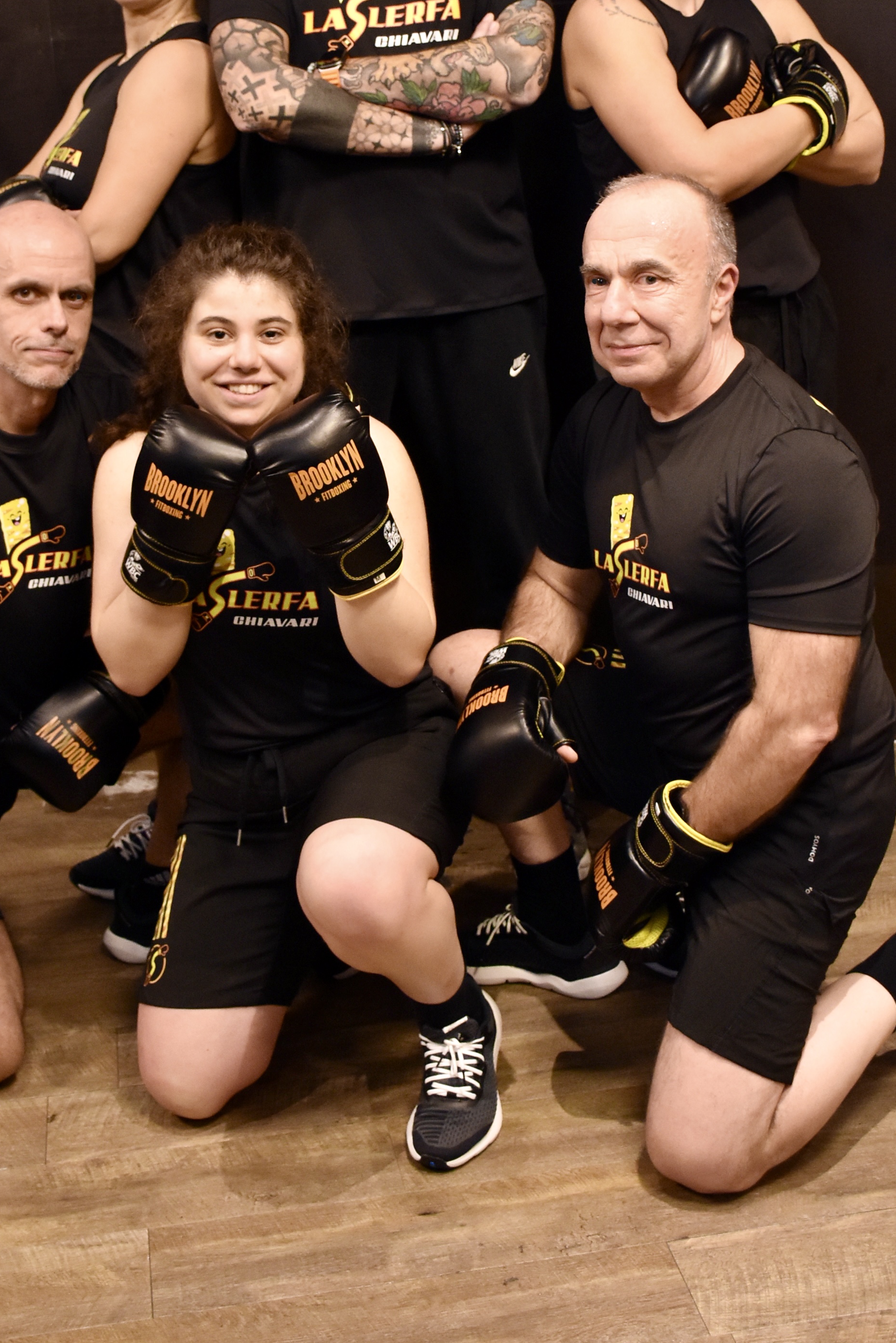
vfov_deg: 36.5
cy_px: 308
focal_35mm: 53
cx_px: 345
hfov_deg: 25.5
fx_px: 1977
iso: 1600
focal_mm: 22
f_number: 3.5
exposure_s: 1/60
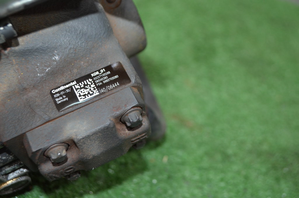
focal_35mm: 45
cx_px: 150
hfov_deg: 43.7
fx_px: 373
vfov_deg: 29.7
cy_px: 99
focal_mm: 30
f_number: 4.5
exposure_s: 1/60
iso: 800
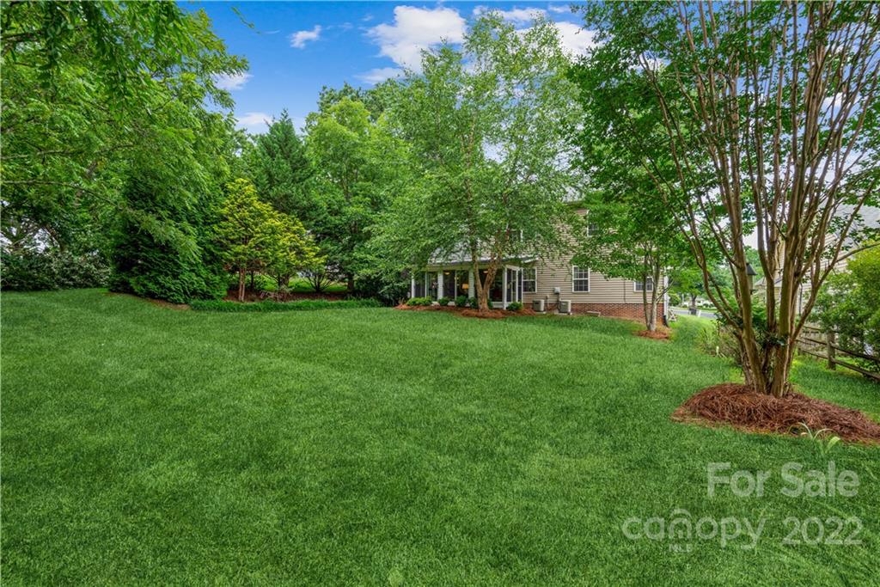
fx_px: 391
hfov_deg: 96.7
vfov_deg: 73.8
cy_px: 294
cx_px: 440
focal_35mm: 16
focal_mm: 16
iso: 200
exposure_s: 1/30
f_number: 11
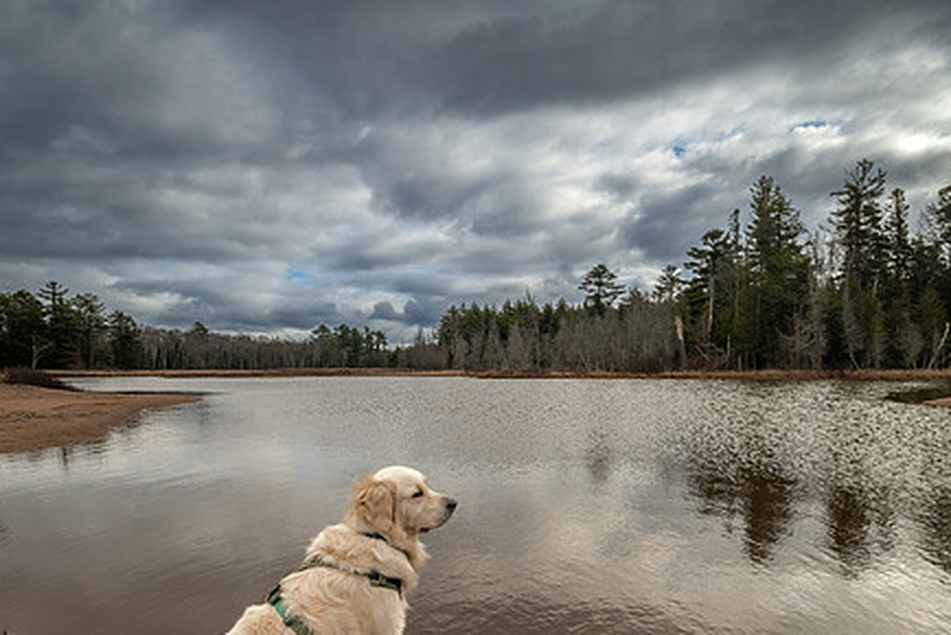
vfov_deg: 60.9
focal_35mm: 20
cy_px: 409
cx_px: 513
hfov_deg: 83.8
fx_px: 529
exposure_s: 1/500
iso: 200
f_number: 6.3
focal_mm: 14
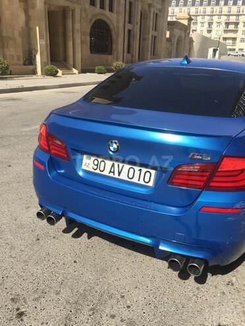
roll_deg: -1.7
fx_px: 274
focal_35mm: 29
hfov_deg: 48.2
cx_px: 122
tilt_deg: -19.5
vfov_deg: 61.7
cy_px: 163
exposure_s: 1/1412
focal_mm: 4.15
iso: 32
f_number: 2.2
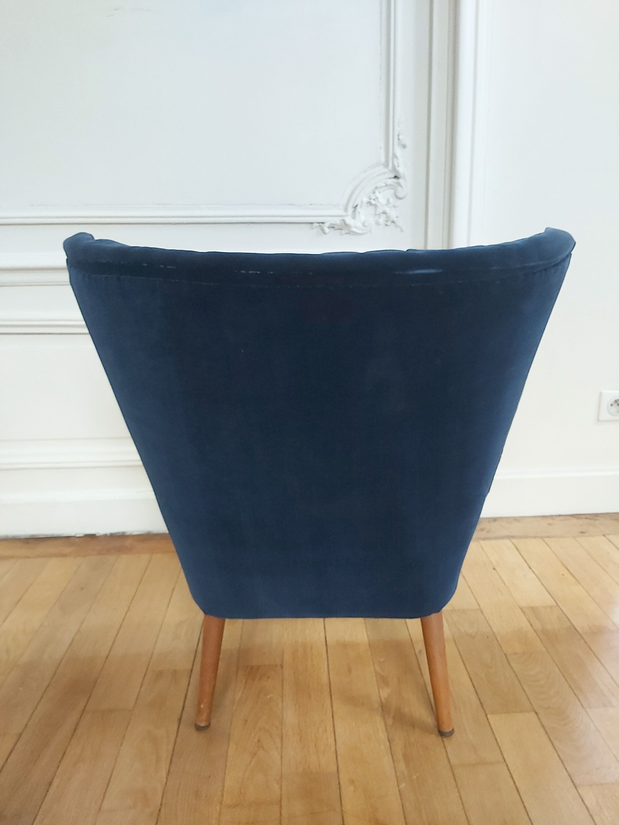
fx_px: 620
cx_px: 310
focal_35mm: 26
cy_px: 412
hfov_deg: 53.1
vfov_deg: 67.3
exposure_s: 1/33
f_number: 1.7
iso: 320
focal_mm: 3.92
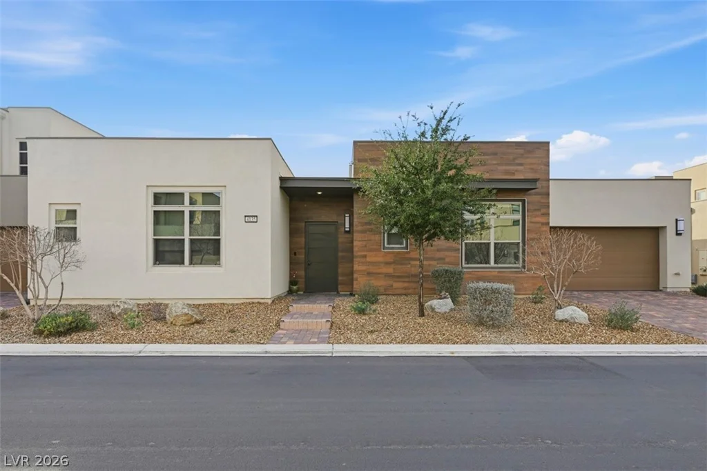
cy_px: 236
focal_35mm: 19
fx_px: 373
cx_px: 354
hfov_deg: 86.9
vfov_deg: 64.6
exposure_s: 1/400
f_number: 9
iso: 64
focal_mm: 19
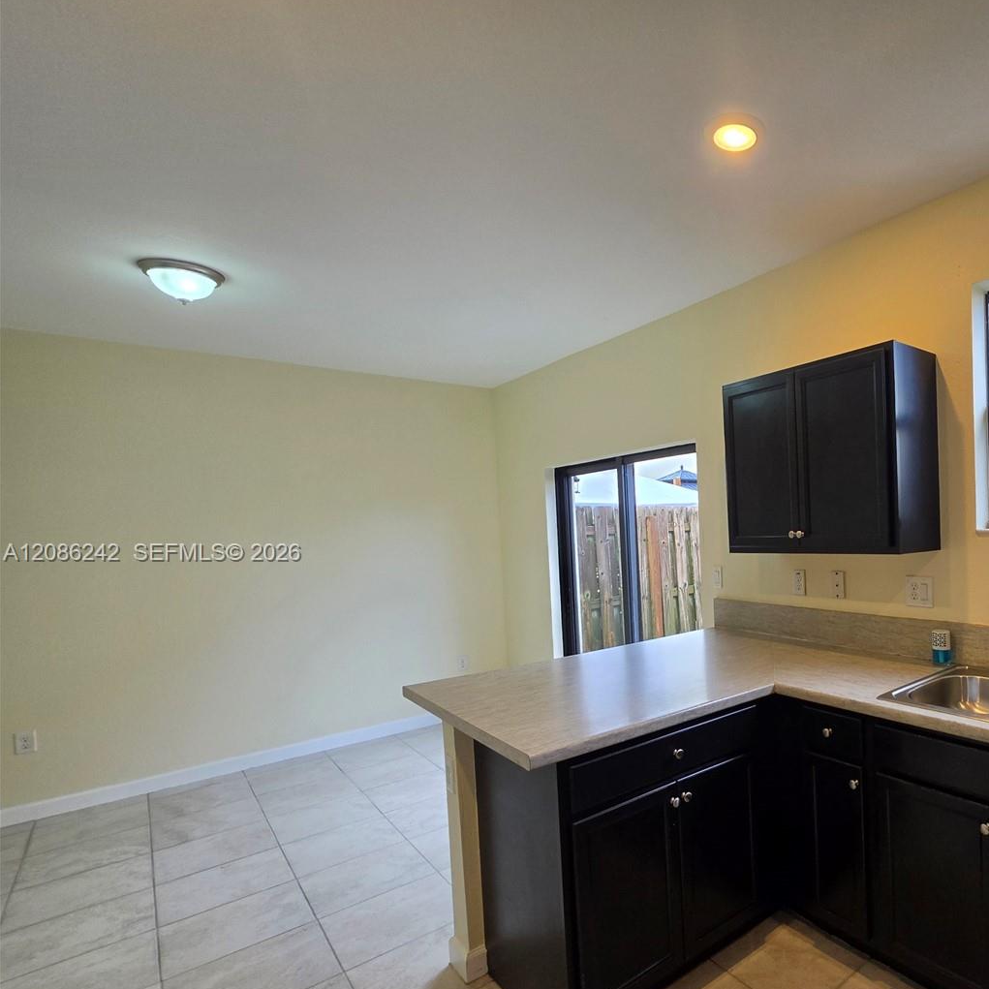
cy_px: 554
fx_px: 582
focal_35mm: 18
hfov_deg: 73.3
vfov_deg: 80.4
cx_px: 774
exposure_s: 1/120
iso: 64
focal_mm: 2.2
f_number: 1.9
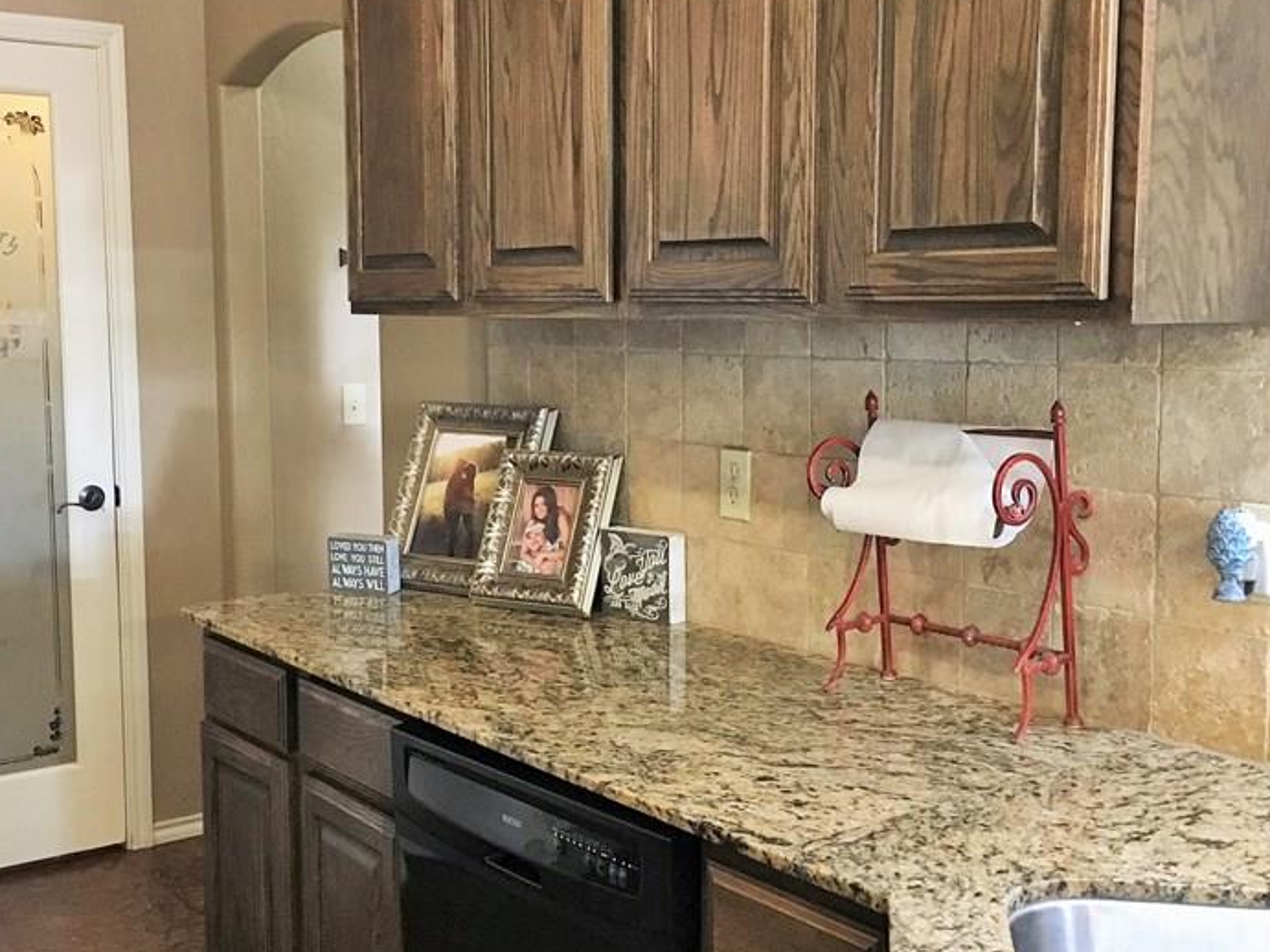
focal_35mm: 43
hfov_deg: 43.8
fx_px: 1577
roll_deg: +0.5
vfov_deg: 33.6
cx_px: 572
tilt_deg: -6.8
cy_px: 474
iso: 250
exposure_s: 1/15
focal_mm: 4.15
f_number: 2.2
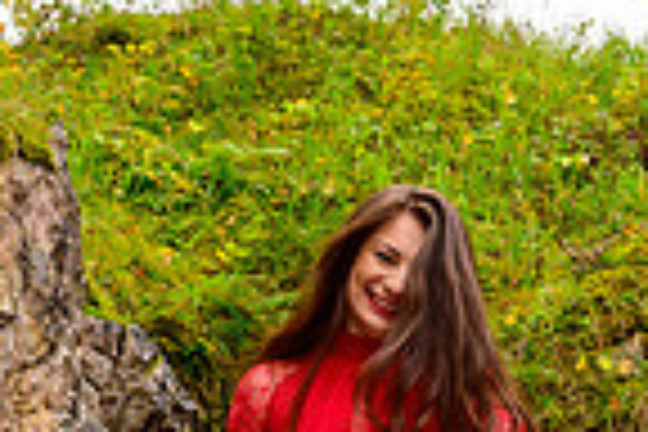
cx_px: 819
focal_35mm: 138
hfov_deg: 14.3
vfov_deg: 9.5
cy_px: 738
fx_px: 2484
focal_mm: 31.5
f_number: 4.5
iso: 400
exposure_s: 1/250
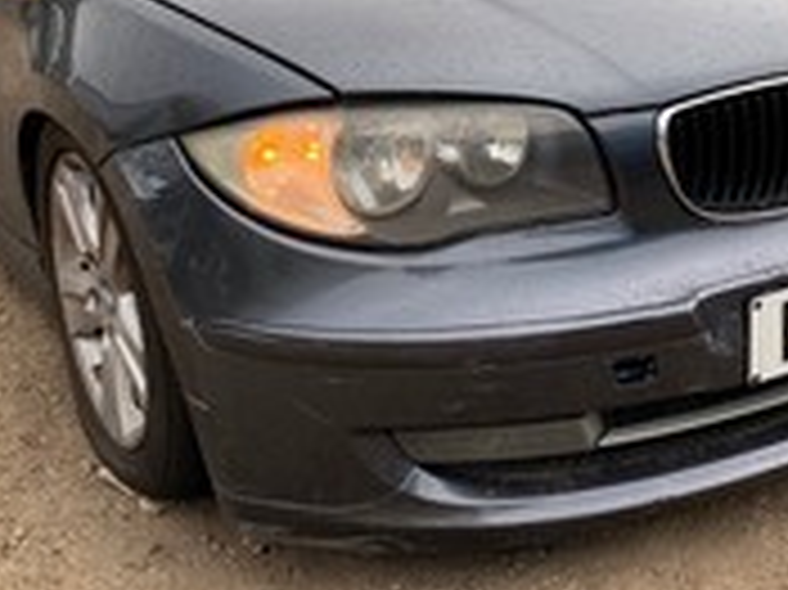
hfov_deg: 36.7
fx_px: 1183
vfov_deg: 27.4
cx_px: 468
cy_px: 113
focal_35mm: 52
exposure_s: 1/345
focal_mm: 4.25
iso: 32
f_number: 1.8
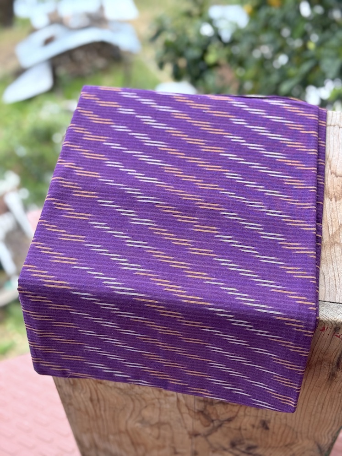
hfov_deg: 30.3
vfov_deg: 39.7
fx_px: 632
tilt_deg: -50.6
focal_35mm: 48
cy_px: 228
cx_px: 171
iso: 64
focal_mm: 6.76
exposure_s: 1/334
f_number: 1.78
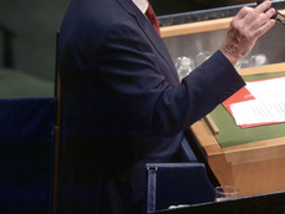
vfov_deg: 3.9
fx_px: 3114
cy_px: 61
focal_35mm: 378
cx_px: 255
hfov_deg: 5.2
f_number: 3.2
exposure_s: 1/250
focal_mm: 200
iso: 1600
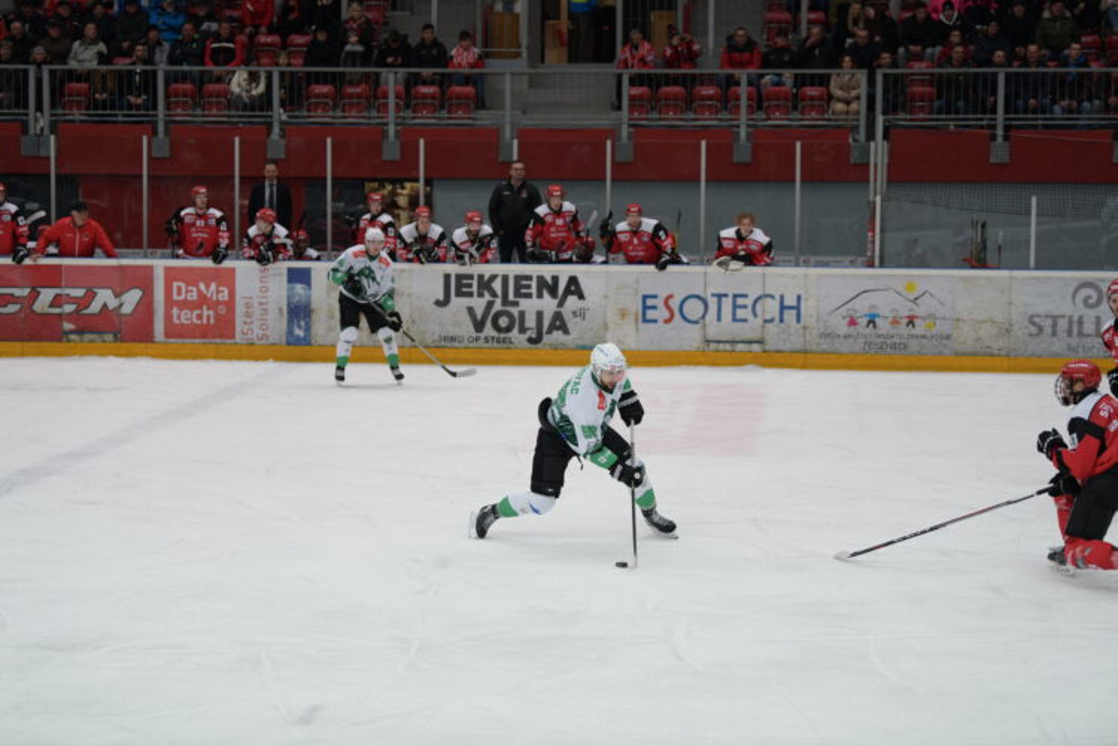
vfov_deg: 16.7
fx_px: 2546
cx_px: 559
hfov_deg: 24.8
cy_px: 373
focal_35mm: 82
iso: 1000
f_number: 2.8
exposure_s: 1/1000
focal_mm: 82
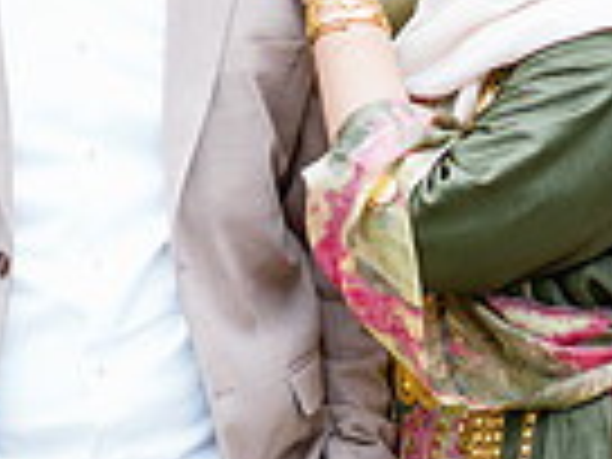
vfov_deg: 4.3
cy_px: 214
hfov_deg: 5.7
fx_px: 6170
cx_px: 405
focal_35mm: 349
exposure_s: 1/1600
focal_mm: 85
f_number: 1.4
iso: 100
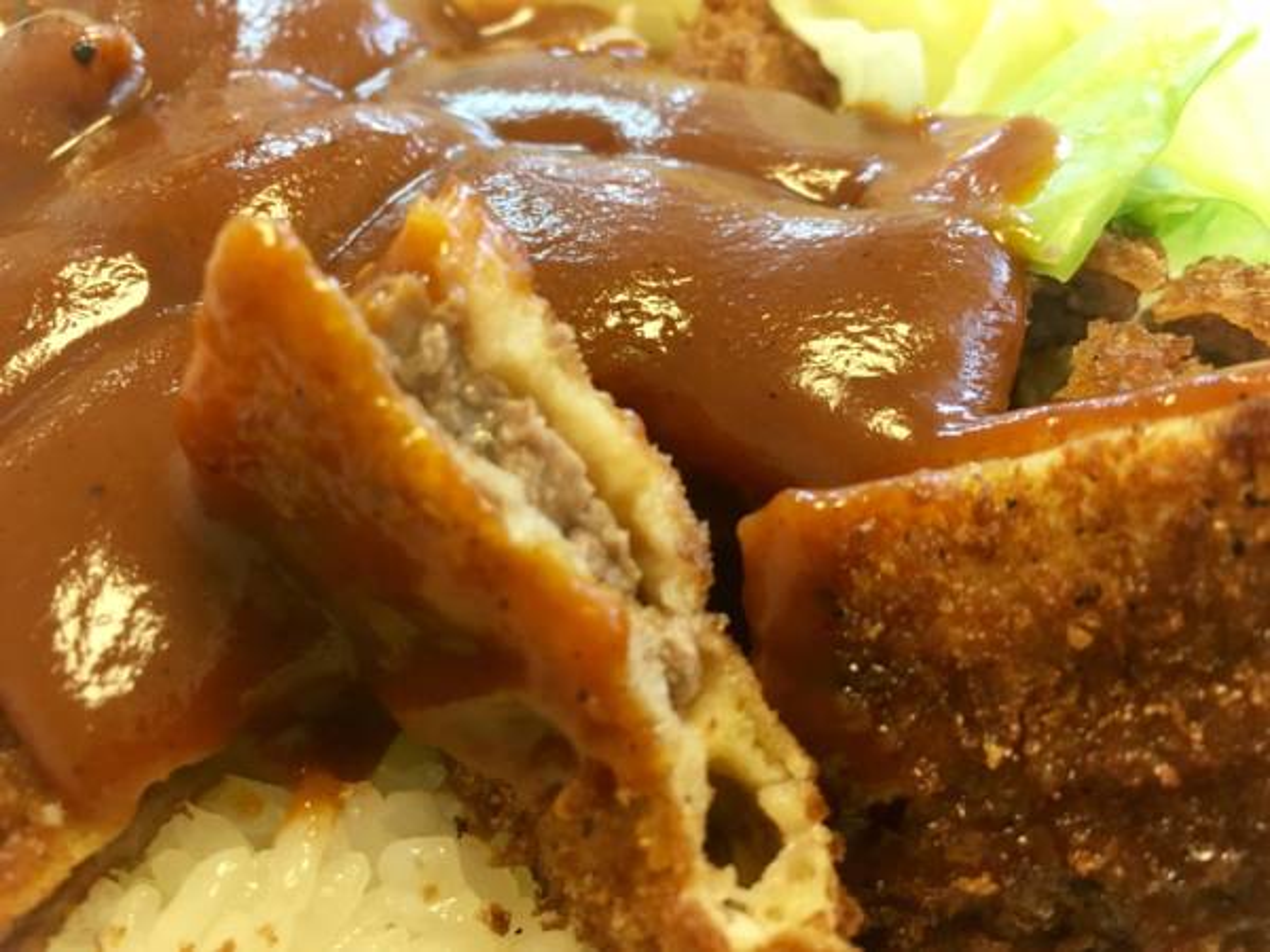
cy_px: 476
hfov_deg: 61.7
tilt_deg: -45.1
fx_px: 1064
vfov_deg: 48.2
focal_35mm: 29
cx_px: 635
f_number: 2.2
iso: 125
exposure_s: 1/30
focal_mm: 4.15
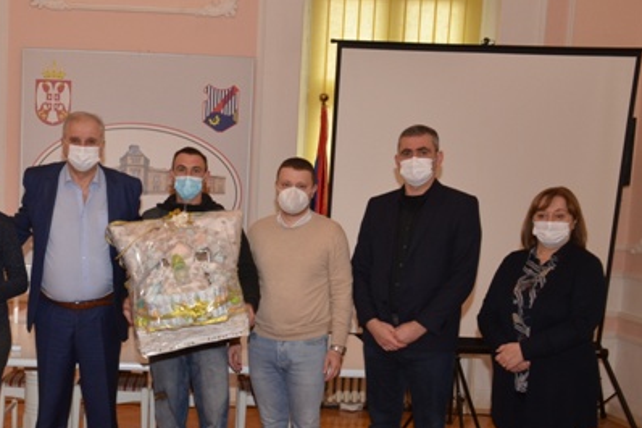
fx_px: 945
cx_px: 156
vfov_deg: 25.2
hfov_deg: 36.6
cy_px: 315
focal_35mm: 53
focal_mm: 22
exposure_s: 1/60
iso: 640
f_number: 6.3
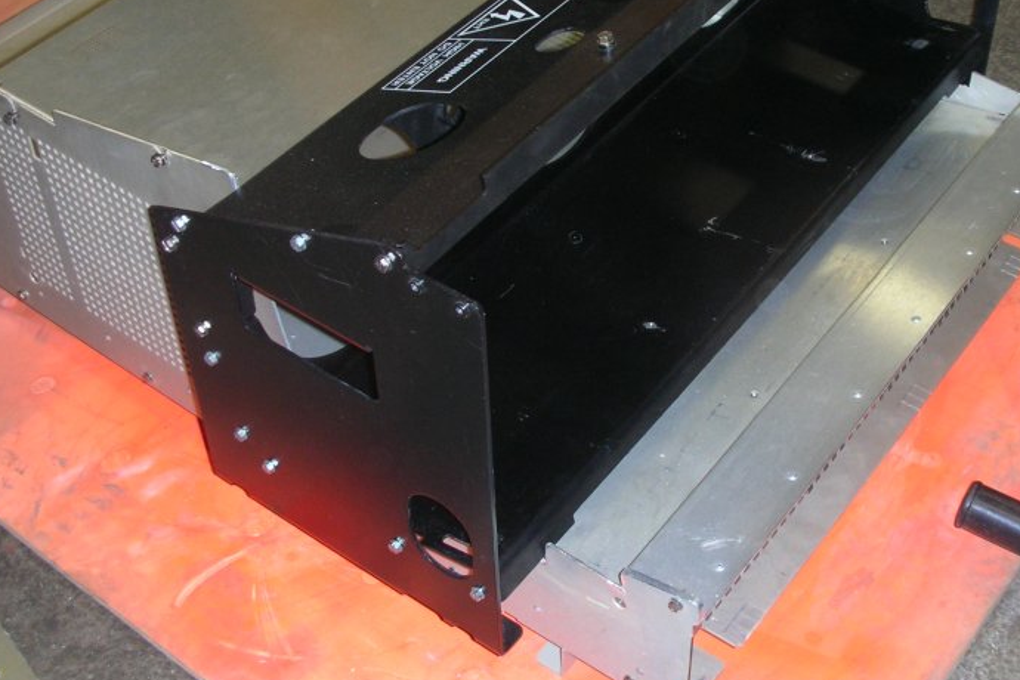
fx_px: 1530
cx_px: 621
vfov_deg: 24.9
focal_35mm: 54
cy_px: 229
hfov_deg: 36.7
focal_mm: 5.8
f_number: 3
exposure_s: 1/60.1
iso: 78
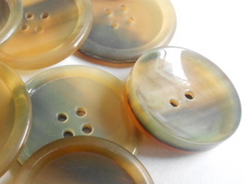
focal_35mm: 53
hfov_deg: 35.4
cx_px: 61
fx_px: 376
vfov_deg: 27.2
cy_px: 131
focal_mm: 5.1
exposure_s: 1/30
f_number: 3.4
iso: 250
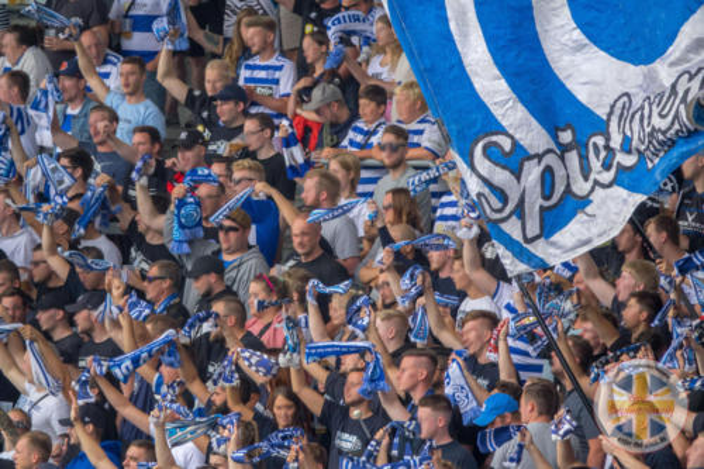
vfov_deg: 2.3
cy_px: 234
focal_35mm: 586
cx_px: 352
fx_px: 11455
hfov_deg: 3.5
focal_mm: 214.72
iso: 640
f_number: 4
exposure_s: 1/1000
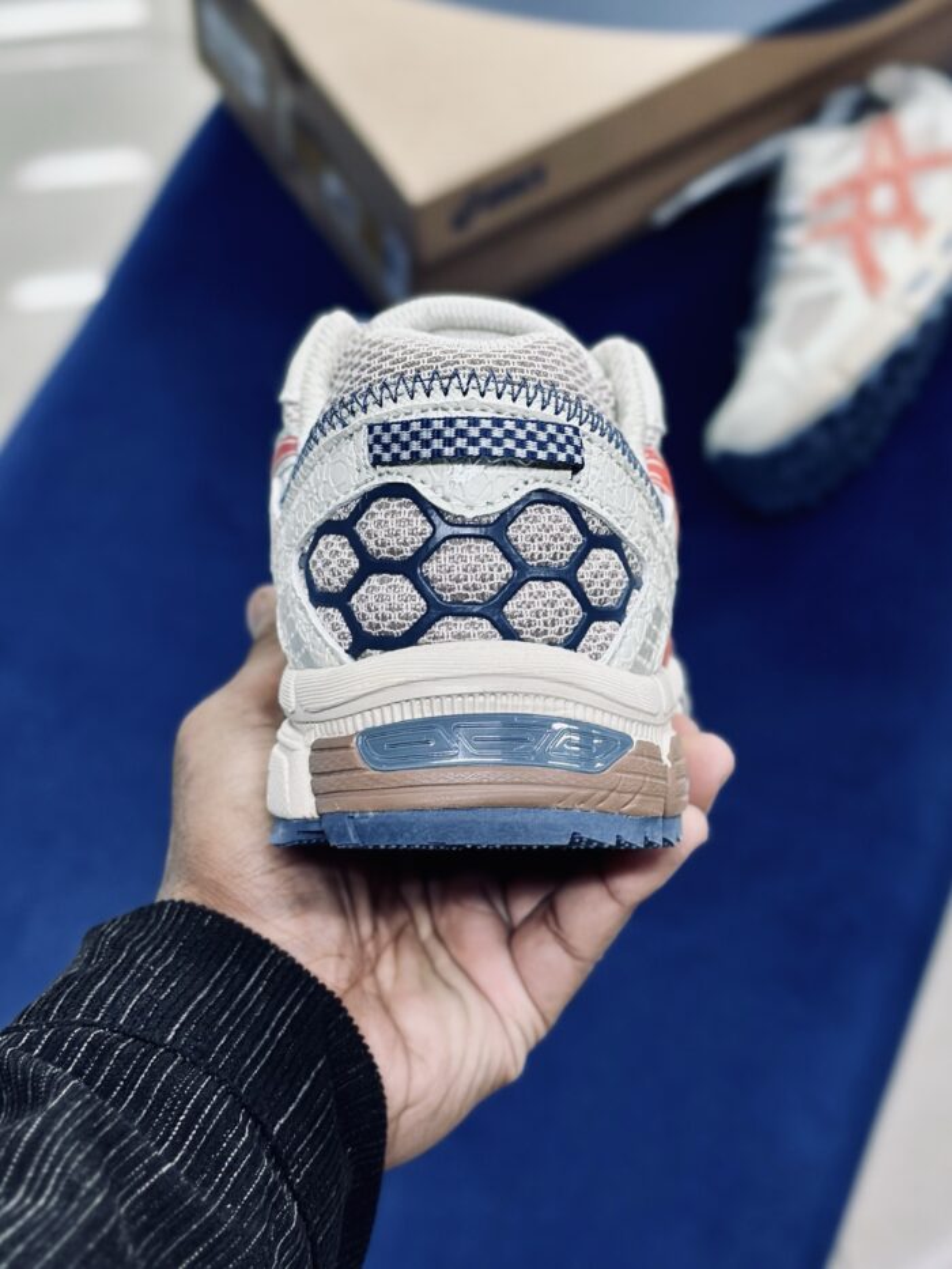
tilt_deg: -60.0
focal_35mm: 48
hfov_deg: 30.3
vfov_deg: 39.7
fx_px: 1760
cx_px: 476
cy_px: 634
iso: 100
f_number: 1.78
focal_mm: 6.86
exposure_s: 1/100
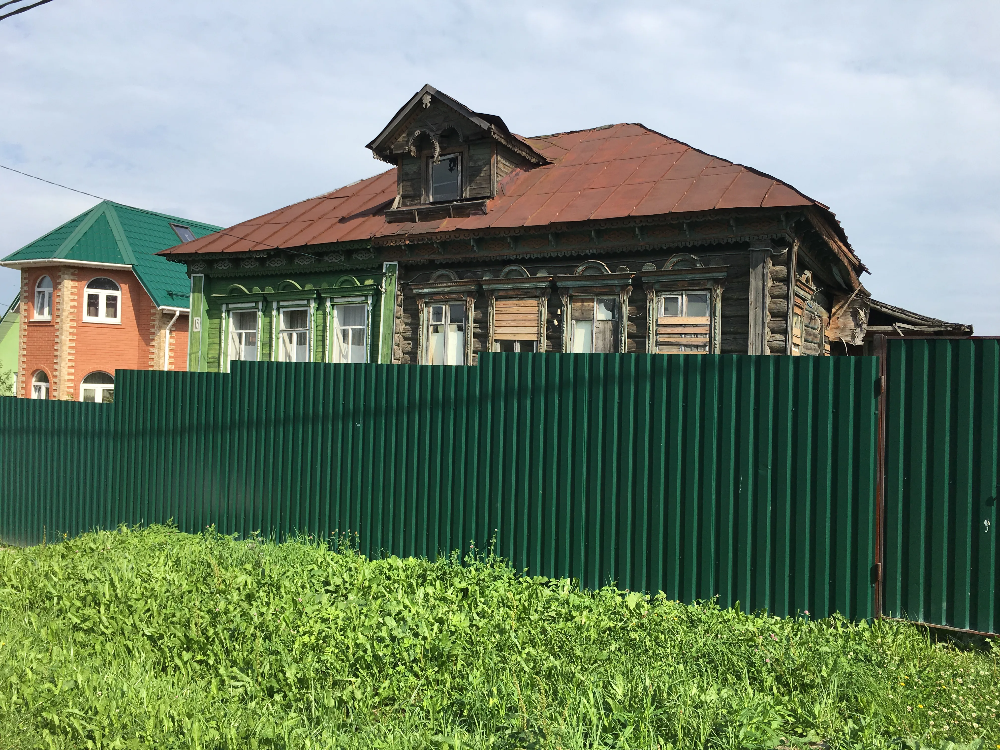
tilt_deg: +1.5
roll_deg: -1.8
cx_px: 500
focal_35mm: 29
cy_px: 375
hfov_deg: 61.7
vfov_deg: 48.2
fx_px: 838
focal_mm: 4.15
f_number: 2.2
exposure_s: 1/1603
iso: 25
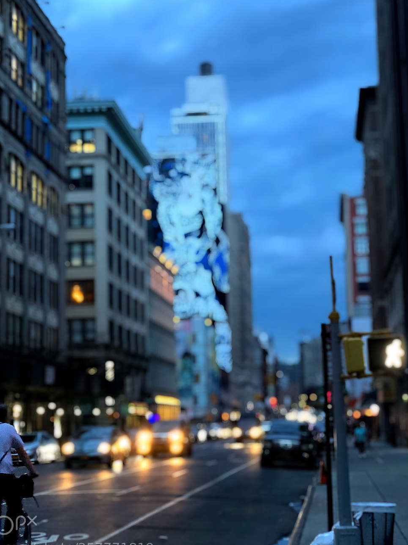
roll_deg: +1.1
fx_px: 1116
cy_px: 242
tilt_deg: +9.2
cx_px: 186
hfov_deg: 20.7
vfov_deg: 27.4
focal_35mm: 71
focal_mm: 6.6
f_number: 2.8
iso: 640
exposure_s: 1/60
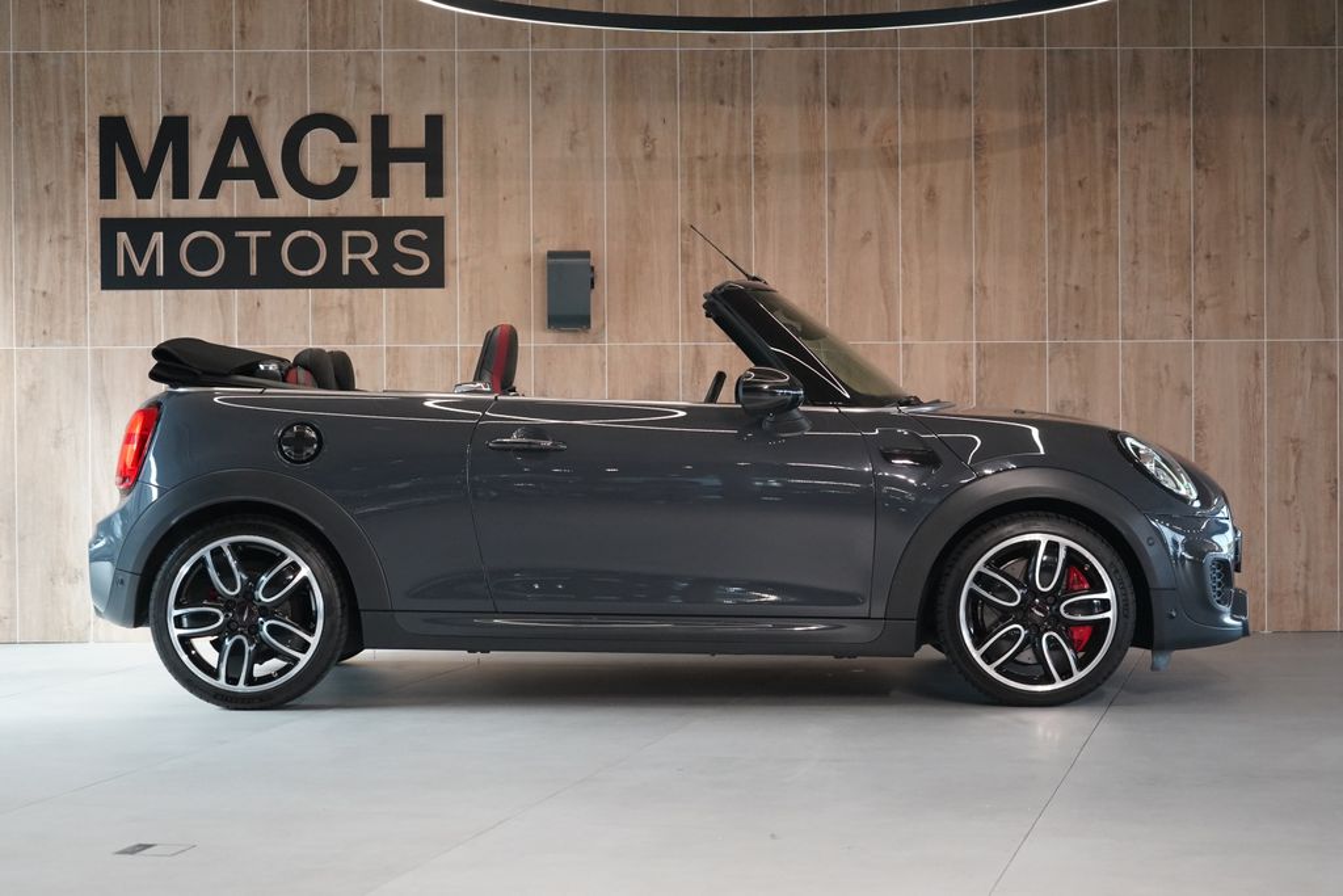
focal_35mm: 70
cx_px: 672
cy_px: 448
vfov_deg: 19.5
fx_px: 2612
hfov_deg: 28.8
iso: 5000
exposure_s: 1/160
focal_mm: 70
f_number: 5.6
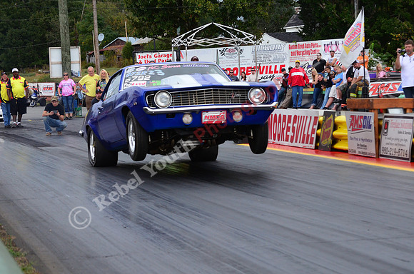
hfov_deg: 13.7
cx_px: 207
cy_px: 137
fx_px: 1721
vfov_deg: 9.1
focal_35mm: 150
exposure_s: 1/1000
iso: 1000
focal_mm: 100
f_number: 8
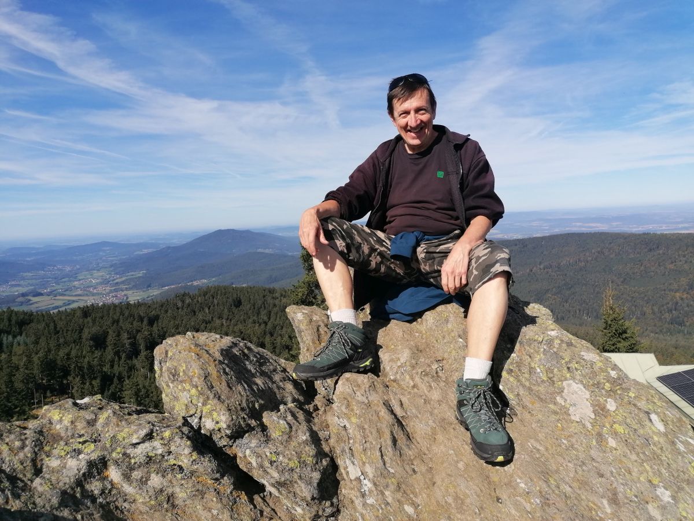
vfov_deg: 51.4
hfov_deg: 65.3
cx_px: 347
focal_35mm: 27
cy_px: 260
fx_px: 541
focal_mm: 4.75
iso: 50
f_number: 1.8
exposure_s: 1/2151
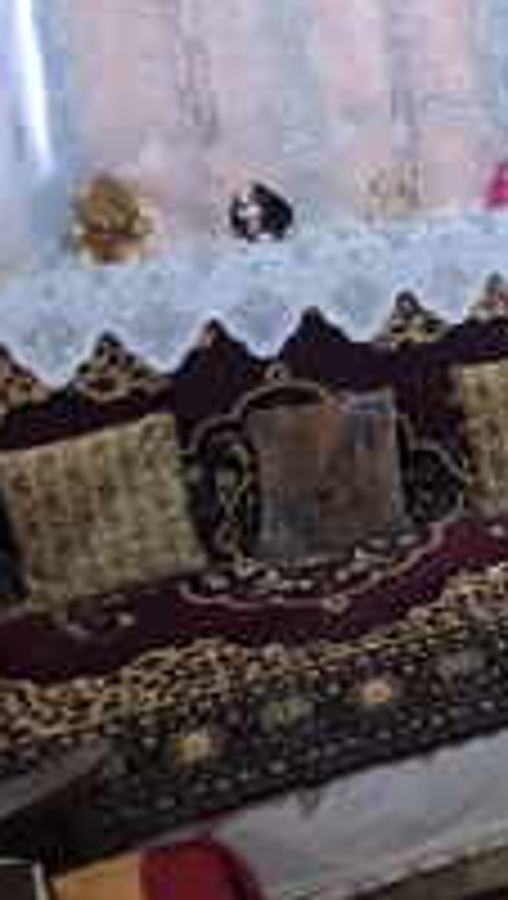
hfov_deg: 23.2
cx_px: 490
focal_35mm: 50
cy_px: 270
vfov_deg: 40.5
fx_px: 1193
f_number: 1.8
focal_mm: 5.54
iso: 320
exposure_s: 1/25
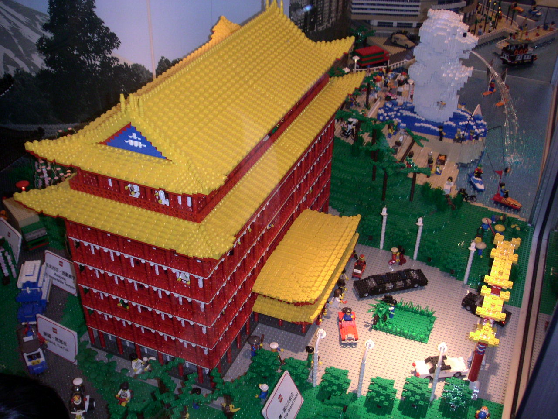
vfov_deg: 37.7
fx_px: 613
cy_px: 210
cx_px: 279
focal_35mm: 38
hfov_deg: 49.0
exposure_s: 1/50
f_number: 2.8
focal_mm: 6
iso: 160
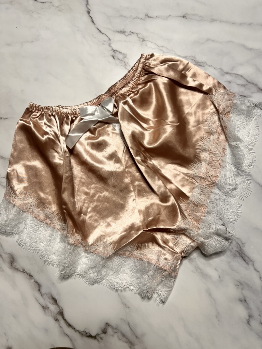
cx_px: 131
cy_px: 174
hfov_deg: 53.1
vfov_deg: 67.3
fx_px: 262
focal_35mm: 26
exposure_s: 1/100
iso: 64
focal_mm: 5.7
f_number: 1.5
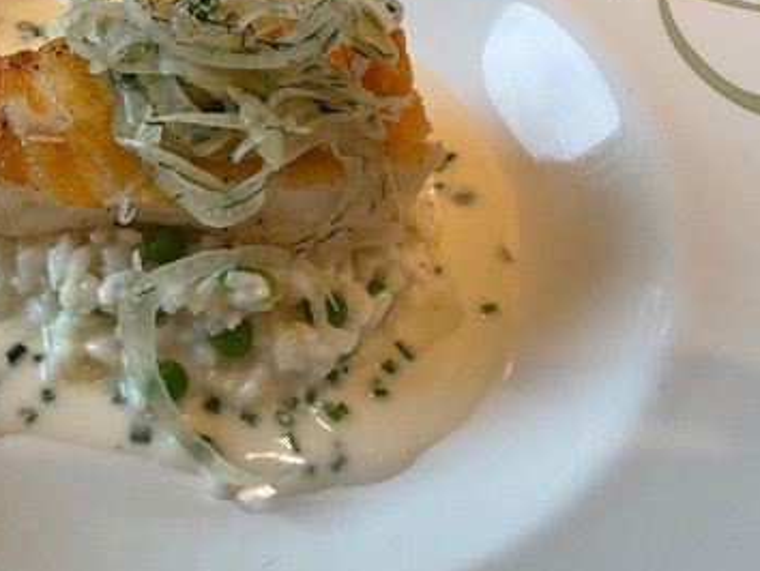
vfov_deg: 30.9
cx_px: 193
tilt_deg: -55.1
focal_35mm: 47
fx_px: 1033
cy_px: 277
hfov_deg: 39.4
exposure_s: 1/60
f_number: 1.6
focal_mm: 4.2
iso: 100
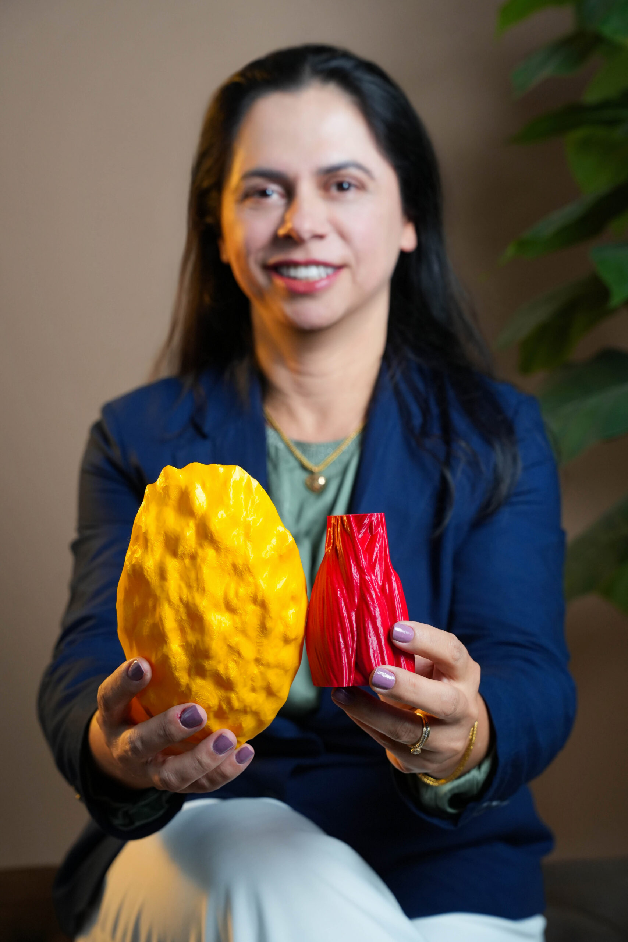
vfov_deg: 33.7
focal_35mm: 60
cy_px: 471
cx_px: 314
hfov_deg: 22.8
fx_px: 1557
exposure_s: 1/125
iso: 1600
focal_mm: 59.5
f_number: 5.6
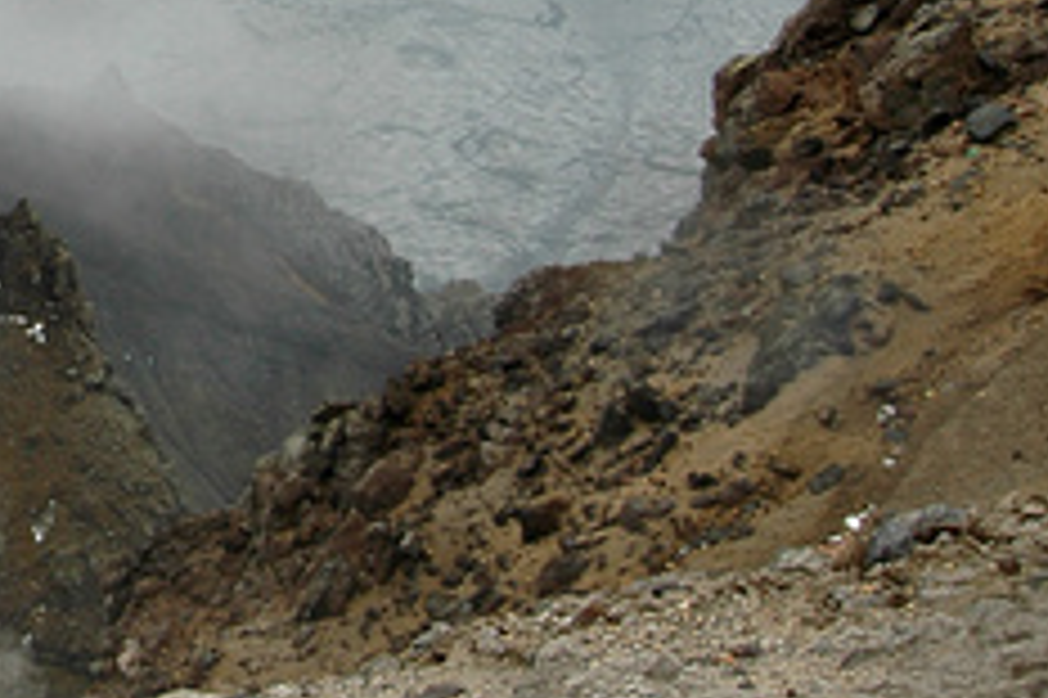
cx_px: -427
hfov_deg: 18.7
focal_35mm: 99
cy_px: -137
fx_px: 2880
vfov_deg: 13.4
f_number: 11
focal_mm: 22
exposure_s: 1/60
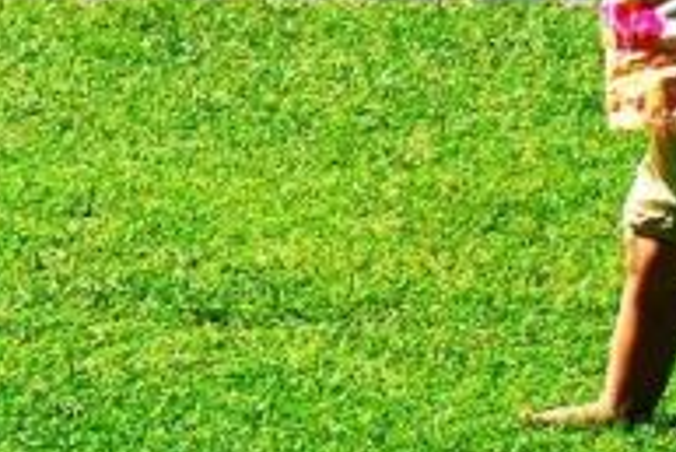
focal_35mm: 159
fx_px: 2988
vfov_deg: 8.6
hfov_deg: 12.7
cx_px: -84
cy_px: 86
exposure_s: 1/320
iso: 200
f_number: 9
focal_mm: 32
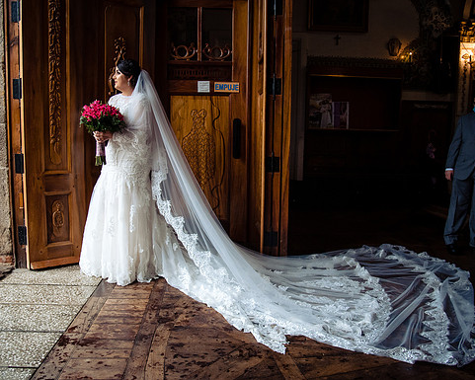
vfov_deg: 51.5
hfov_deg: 62.2
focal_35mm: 28
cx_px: 223
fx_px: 394
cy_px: 190
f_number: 4
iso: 2000
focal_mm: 24
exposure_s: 1/500
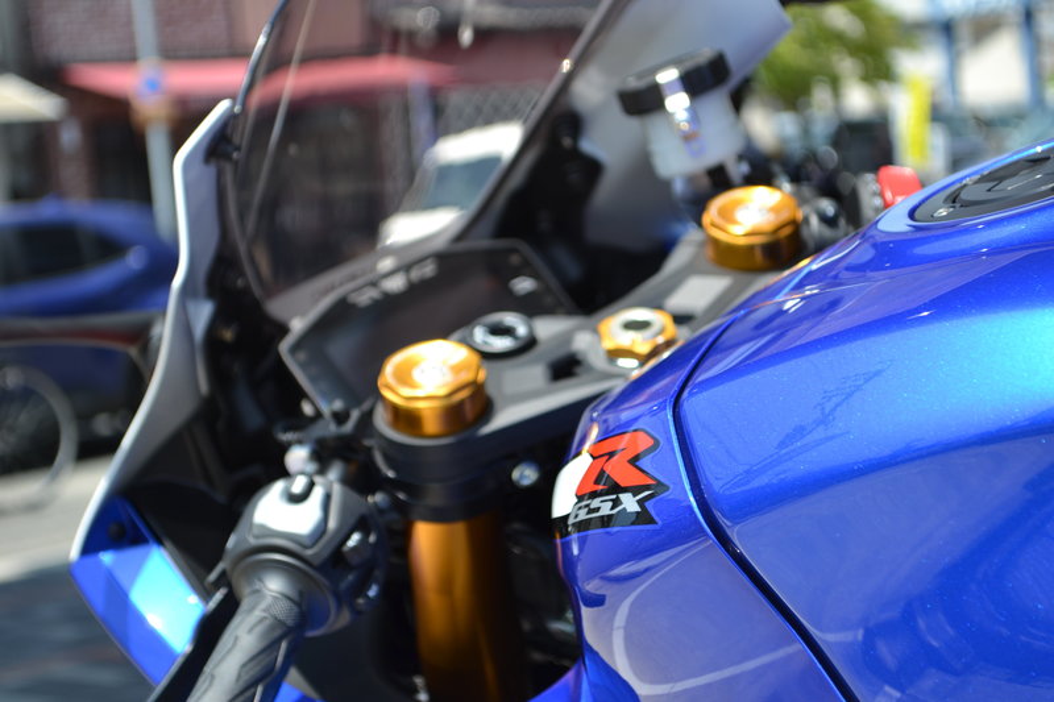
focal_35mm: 82
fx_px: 2415
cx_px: 527
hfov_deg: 24.6
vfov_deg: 16.5
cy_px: 351
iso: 100
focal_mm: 55
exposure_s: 1/160
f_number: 6.3
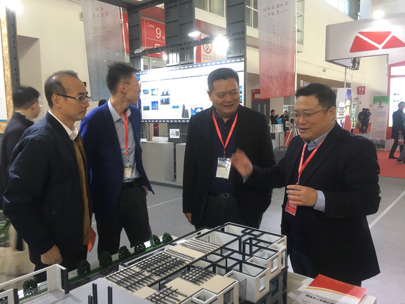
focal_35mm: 29
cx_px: 202
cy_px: 152
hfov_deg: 61.7
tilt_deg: -6.8
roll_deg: +0.9
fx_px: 339
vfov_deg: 48.2
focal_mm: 4.15
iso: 64
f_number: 2.2
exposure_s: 1/33
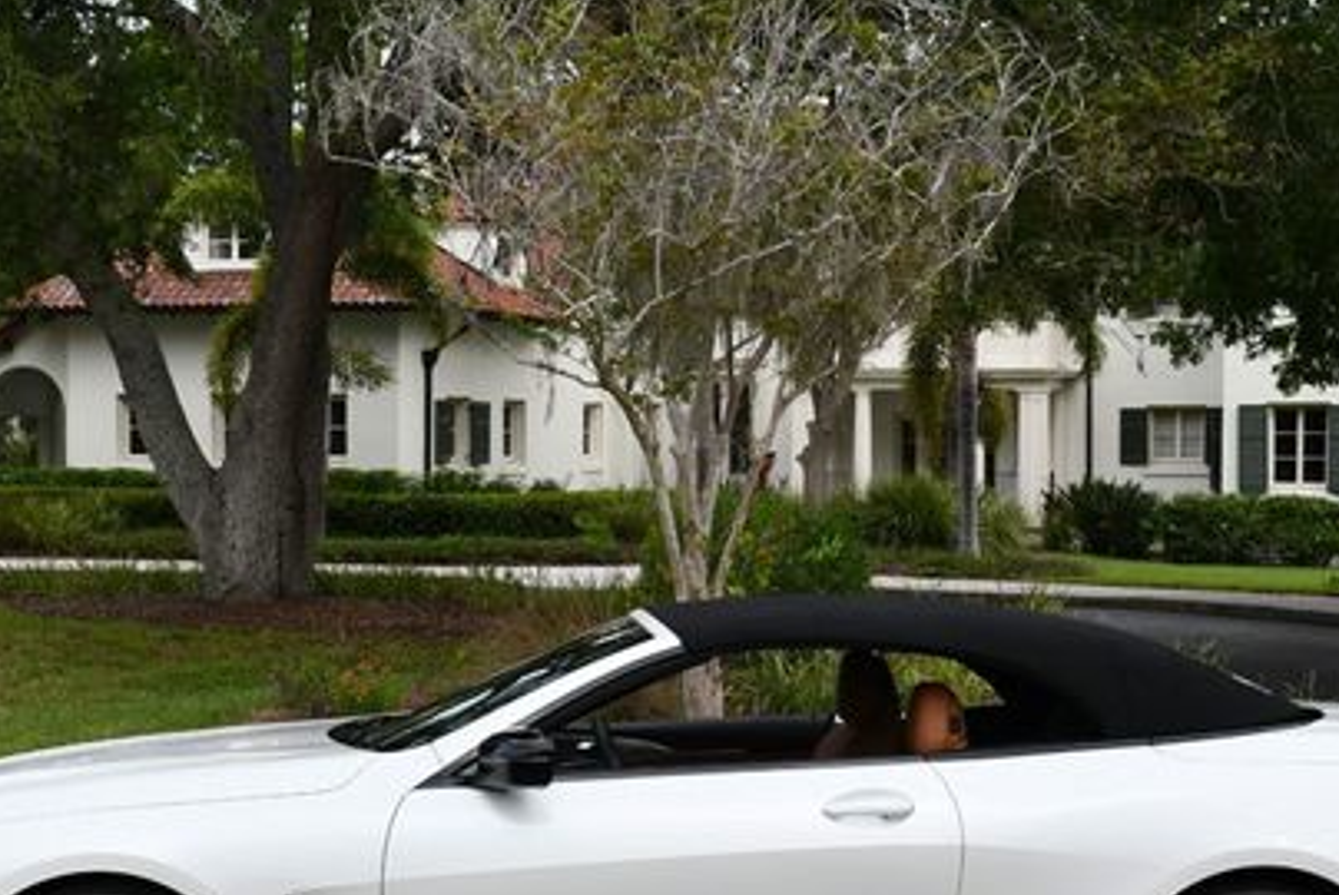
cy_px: 636
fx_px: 2829
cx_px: 729
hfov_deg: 26.6
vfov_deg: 17.9
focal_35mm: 76
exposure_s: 1/250
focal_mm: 24
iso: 200
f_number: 8
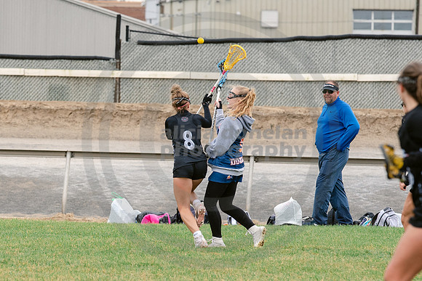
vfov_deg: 3.7
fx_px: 4356
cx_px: 103
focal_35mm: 372
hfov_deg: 5.5
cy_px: 224
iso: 400
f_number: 4.5
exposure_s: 1/1250
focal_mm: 155
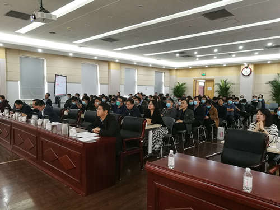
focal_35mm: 27
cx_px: 140
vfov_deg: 51.4
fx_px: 218
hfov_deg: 65.3
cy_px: 105
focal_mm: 4.5
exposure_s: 1/25
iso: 320
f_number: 2.2
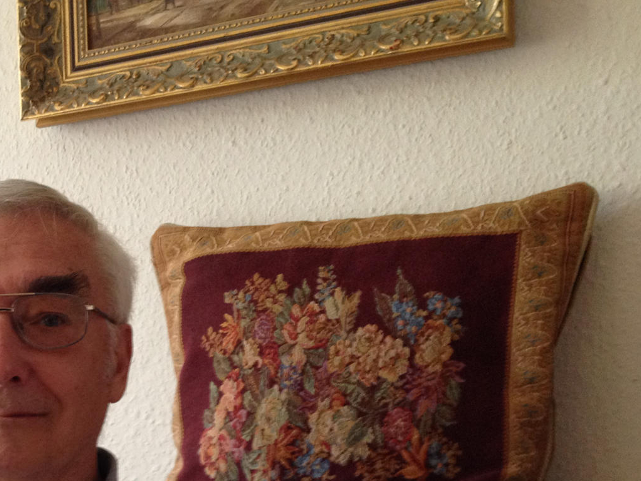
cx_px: 68
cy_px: 453
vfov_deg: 21.6
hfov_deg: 28.3
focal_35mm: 66
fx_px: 1222
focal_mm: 4.28
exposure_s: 1/20
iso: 160
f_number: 2.4
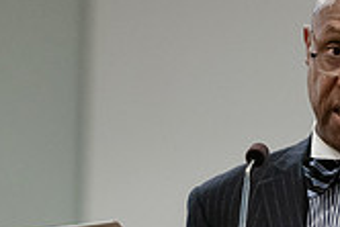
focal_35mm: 507
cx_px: 295
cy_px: 253
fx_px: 4792
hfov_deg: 4.1
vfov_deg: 2.7
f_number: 2.8
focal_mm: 145
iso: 8000
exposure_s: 1/200
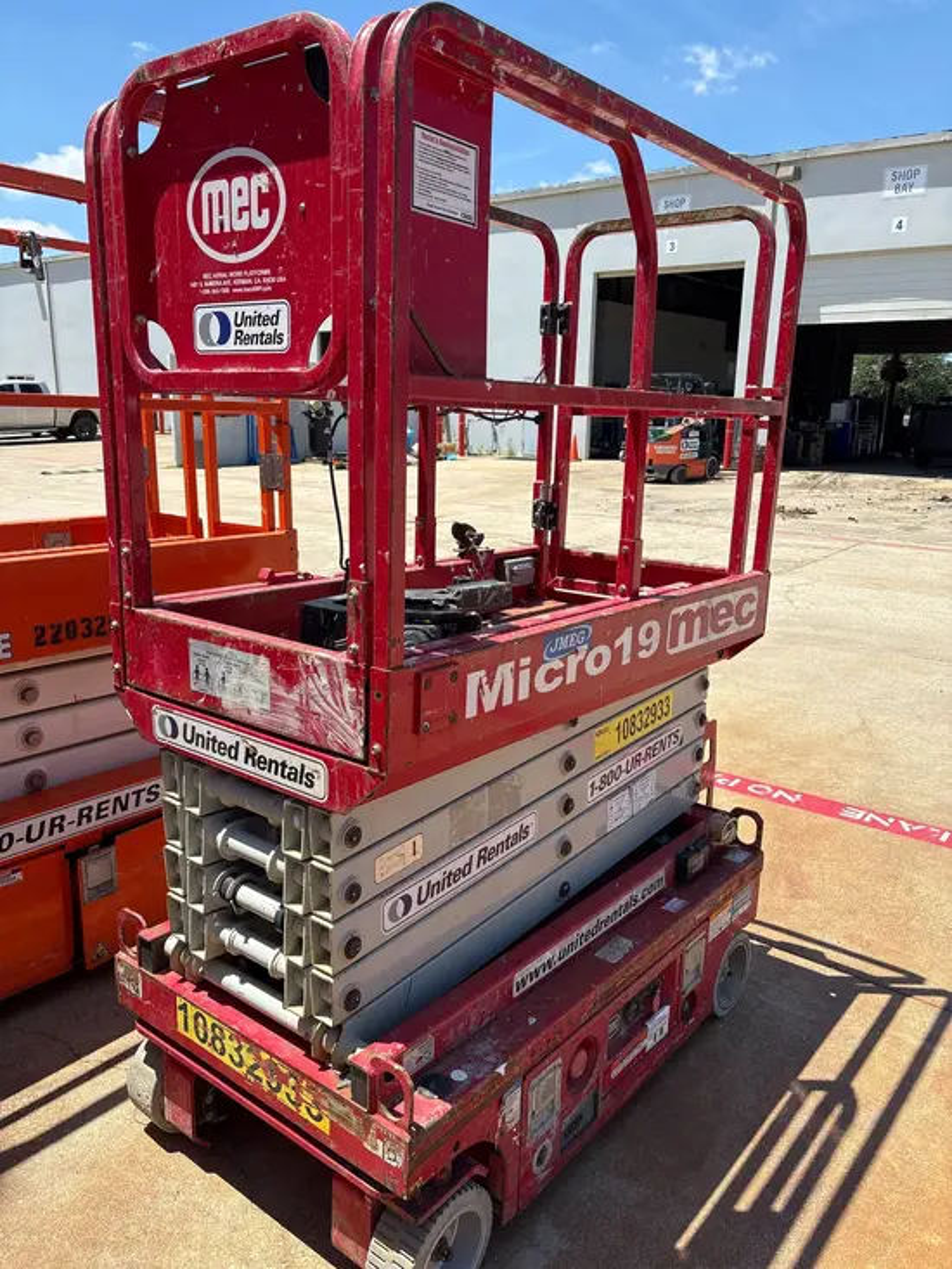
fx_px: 953
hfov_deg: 53.1
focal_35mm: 26
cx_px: 476
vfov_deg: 67.3
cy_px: 634
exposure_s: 1/2342
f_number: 1.6
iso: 50
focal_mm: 5.96
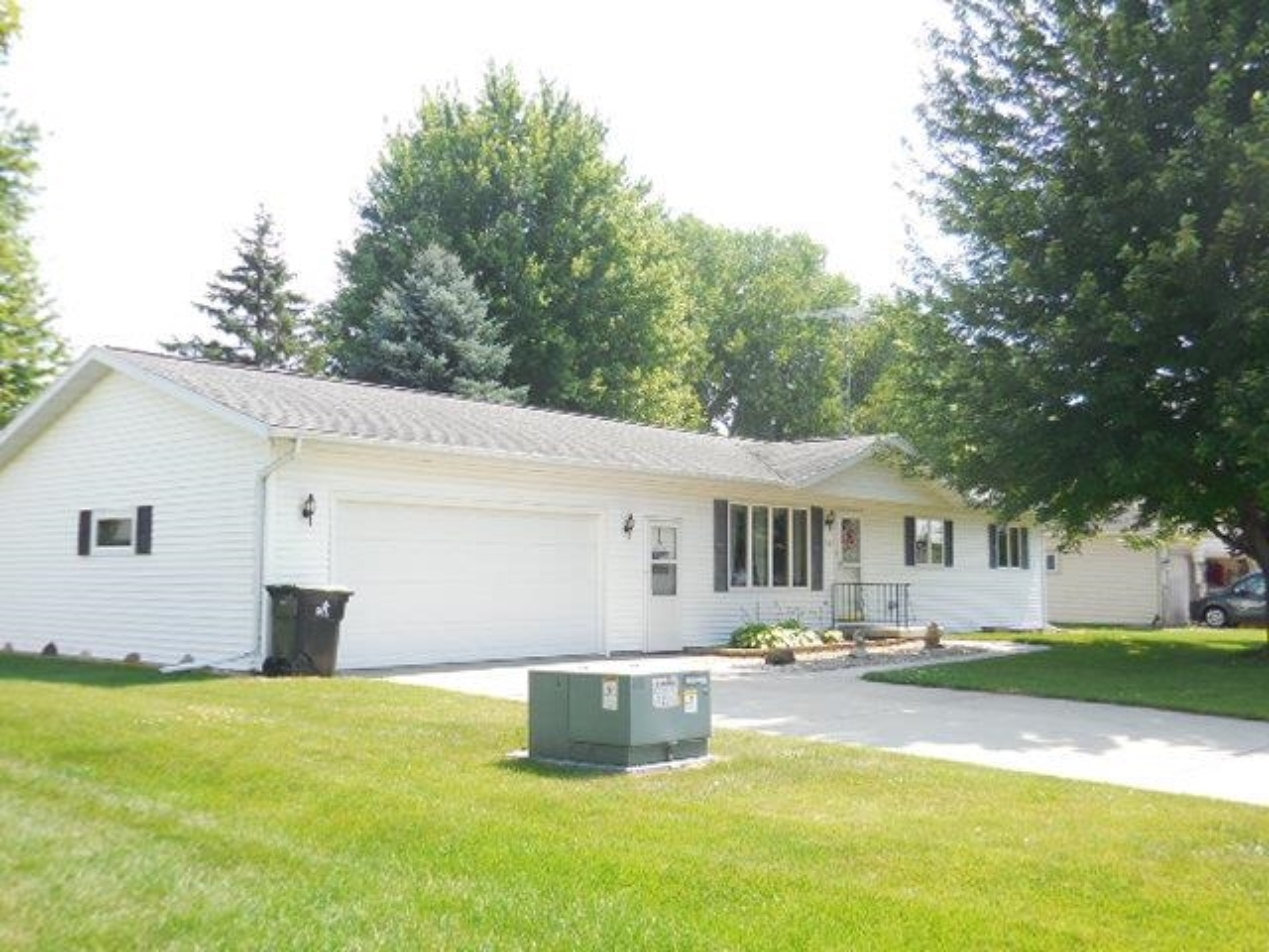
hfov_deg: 55.4
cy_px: 476
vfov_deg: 42.9
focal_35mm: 33
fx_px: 1210
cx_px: 634
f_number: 3.7
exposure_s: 1/320
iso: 125
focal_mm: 5.9
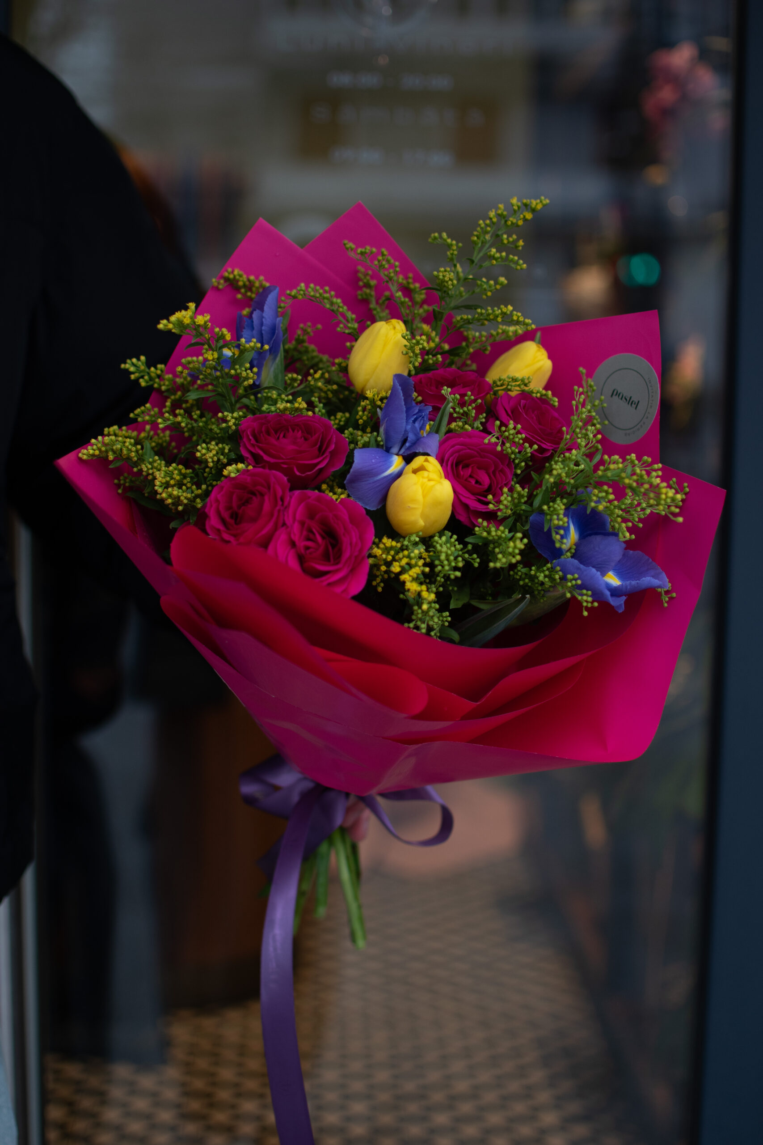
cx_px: 382
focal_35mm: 52
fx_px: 1669
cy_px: 572
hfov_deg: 25.8
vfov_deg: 37.8
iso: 160
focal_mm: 35
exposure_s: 1/320
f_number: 1.8
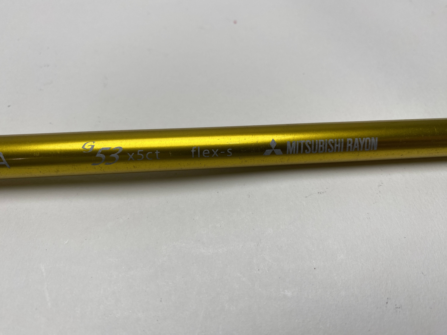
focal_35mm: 25
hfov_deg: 69.4
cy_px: 168
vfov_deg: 54.9
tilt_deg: -56.0
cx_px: 224
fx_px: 323
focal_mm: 4.25
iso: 32
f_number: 1.8
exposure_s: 1/375
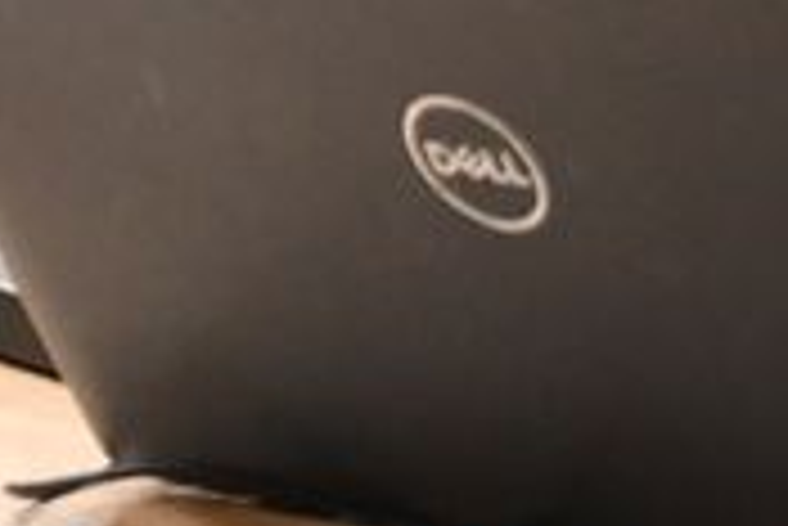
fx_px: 11895
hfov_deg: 3.7
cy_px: -888
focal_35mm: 543
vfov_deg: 2.5
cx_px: 2013
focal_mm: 62
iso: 3200
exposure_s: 1/100
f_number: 5
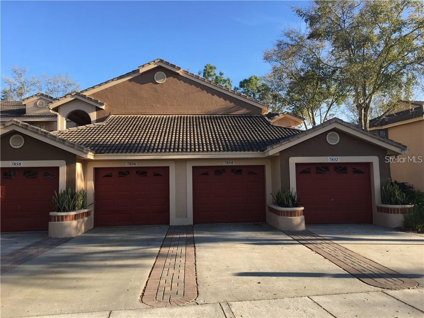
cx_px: 212
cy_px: 159
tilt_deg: +5.0
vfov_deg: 48.2
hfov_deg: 61.7
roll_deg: +1.0
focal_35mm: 29
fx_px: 355
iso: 25
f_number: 2.2
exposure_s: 1/516
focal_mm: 4.15
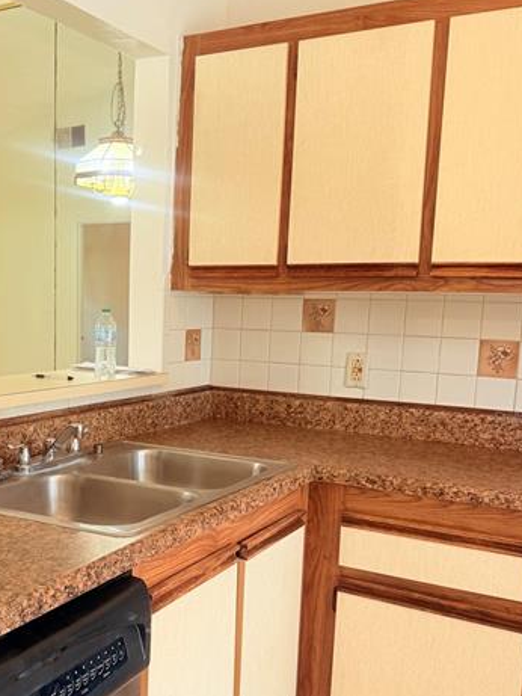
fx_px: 804
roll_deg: -1.6
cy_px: 417
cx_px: 128
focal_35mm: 40
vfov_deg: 46.5
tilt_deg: -6.8
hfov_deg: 35.2
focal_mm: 6.76
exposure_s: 1/60
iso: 125
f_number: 1.78
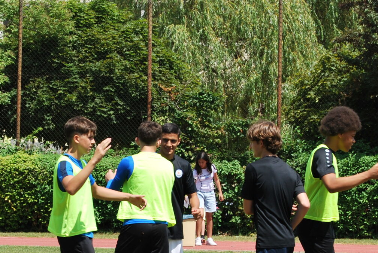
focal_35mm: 209
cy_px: 183
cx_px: 72
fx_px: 2201
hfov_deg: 9.8
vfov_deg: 6.6
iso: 100
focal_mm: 55
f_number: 8
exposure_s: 1/250
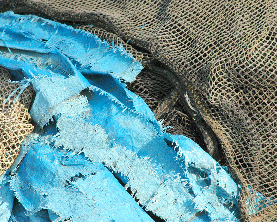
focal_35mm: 314
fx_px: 2571
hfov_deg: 6.2
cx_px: 119
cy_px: 111
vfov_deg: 4.9
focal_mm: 185
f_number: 6.3
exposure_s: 1/400
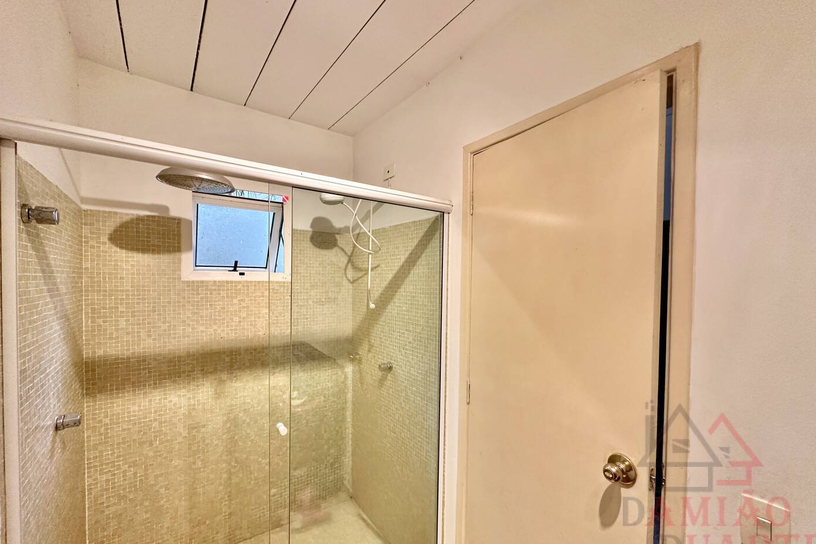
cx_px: 413
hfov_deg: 100.4
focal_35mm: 15
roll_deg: -1.5
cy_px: 288
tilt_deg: -0.8
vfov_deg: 77.2
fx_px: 340
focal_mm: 2.22
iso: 200
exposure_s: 1/60
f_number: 2.2
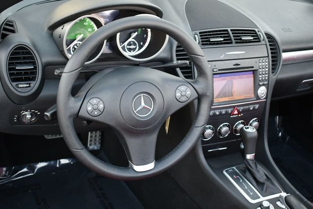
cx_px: 156
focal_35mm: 52
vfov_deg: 26.0
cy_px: 104
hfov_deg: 38.2
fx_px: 453
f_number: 4
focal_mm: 26
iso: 800
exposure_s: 1/200
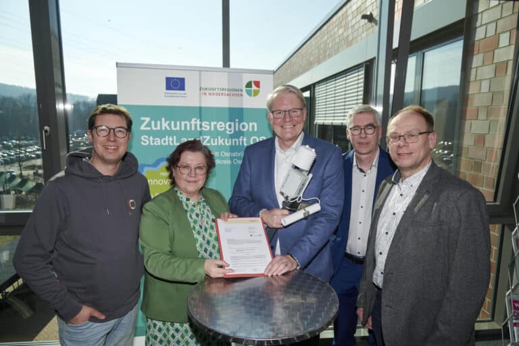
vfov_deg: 53.1
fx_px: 346
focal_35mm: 24
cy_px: 173
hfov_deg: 73.7
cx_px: 260
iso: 80
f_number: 6.3
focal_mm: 24
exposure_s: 1/200
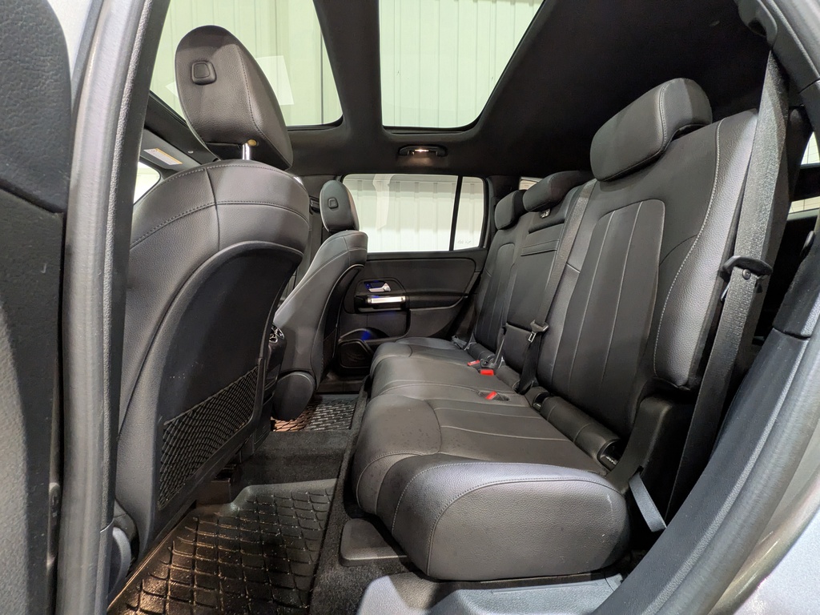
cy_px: 308
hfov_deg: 102.1
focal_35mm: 14
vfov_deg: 85.7
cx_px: 410
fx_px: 332
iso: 325
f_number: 2.2
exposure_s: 1/24
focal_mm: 1.83
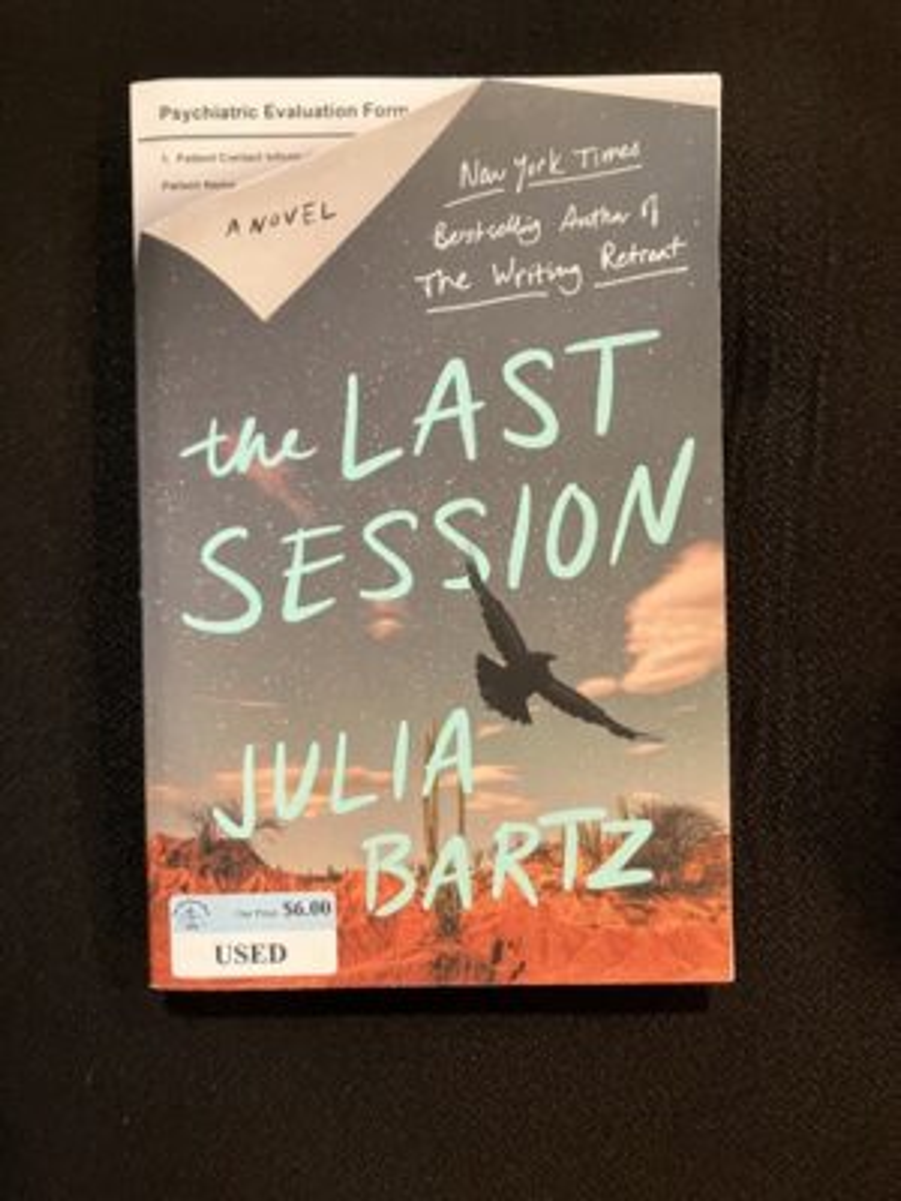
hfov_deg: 49.7
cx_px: 450
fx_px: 972
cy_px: 600
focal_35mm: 28
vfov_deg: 63.4
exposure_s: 1/30
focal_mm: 3.99
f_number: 1.8
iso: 400
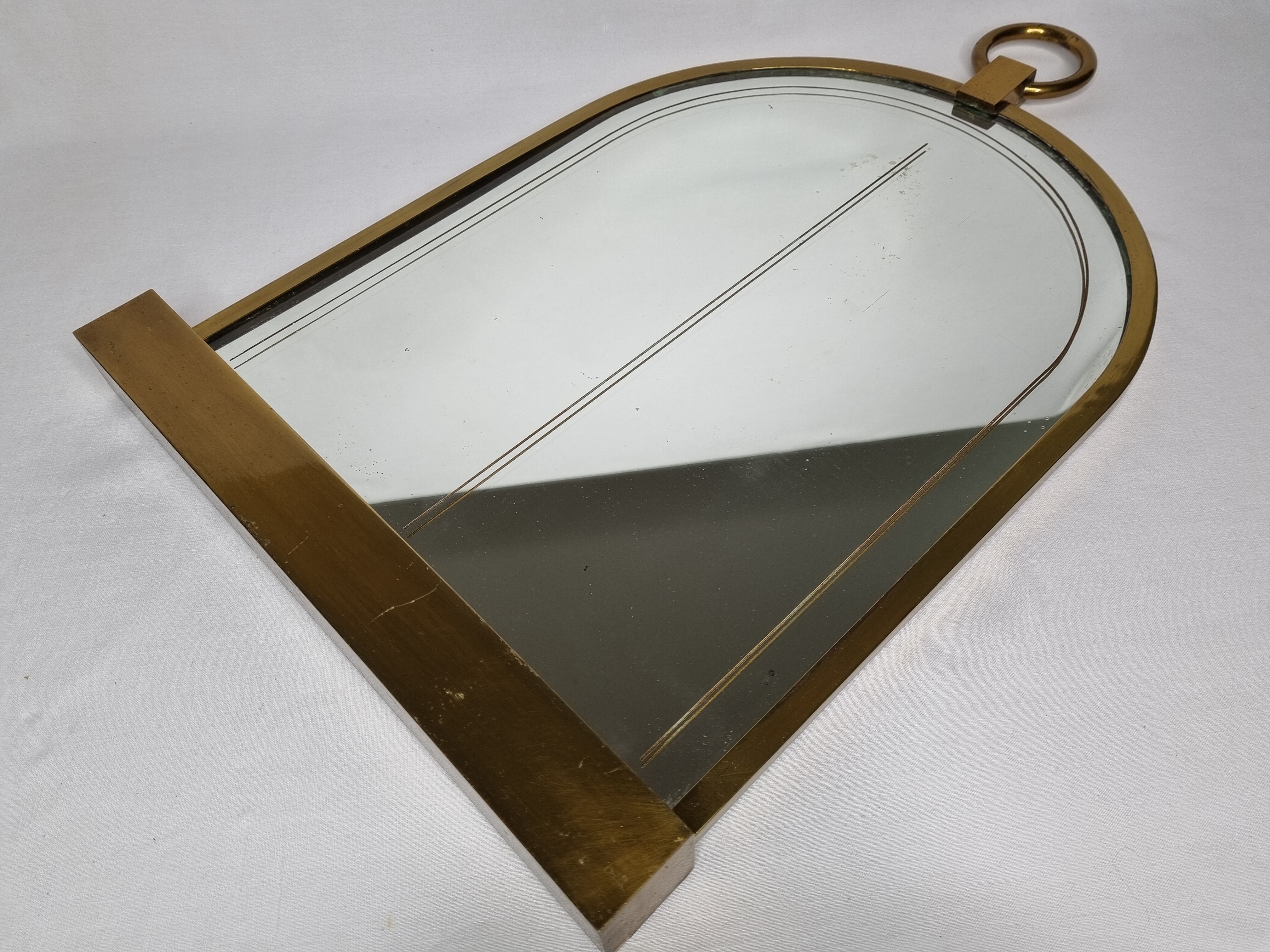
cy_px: 476
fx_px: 954
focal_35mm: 26
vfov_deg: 53.1
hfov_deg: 67.3
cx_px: 635
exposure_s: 1/109
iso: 50
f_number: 1.8
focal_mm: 5.4
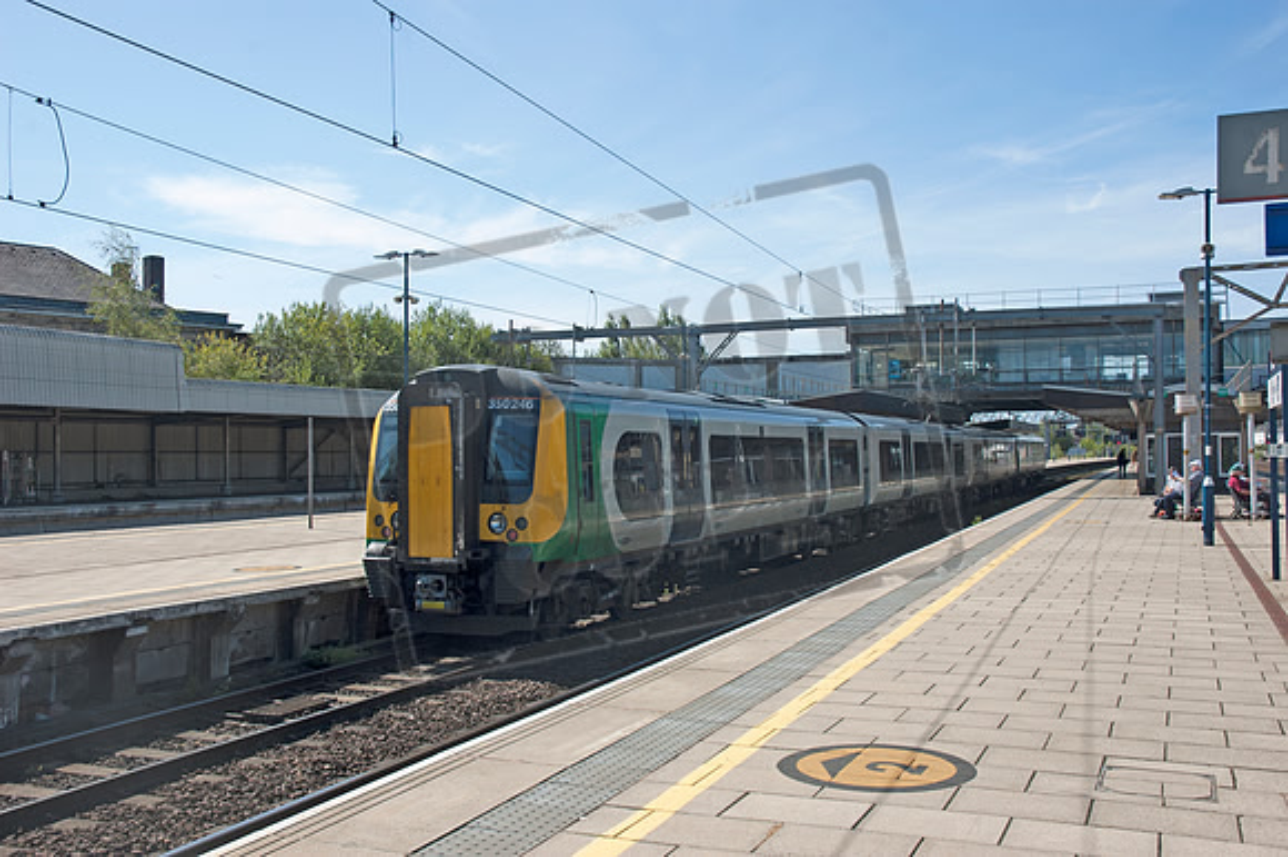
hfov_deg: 53.2
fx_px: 1287
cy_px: 428
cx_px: 644
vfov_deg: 36.8
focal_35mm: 36
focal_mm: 24
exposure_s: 1/250
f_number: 8
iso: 200
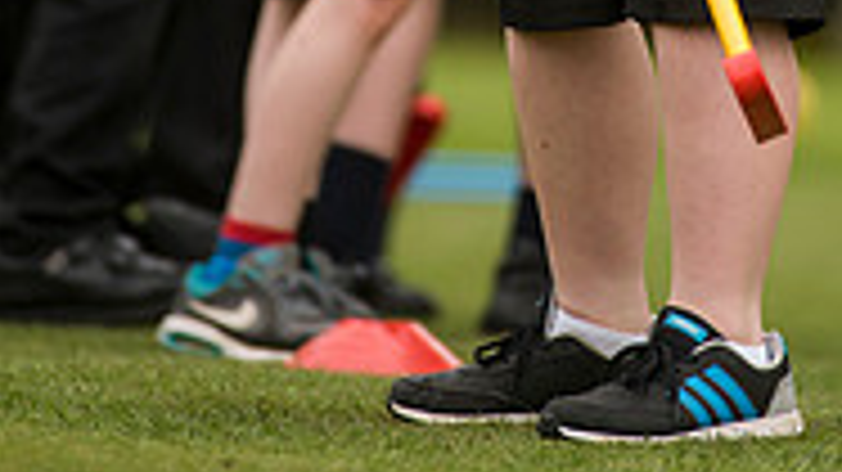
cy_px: -387
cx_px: 527
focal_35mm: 756
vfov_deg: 1.6
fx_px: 16872
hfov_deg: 2.9
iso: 400
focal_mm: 300
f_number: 5.6
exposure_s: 1/1250
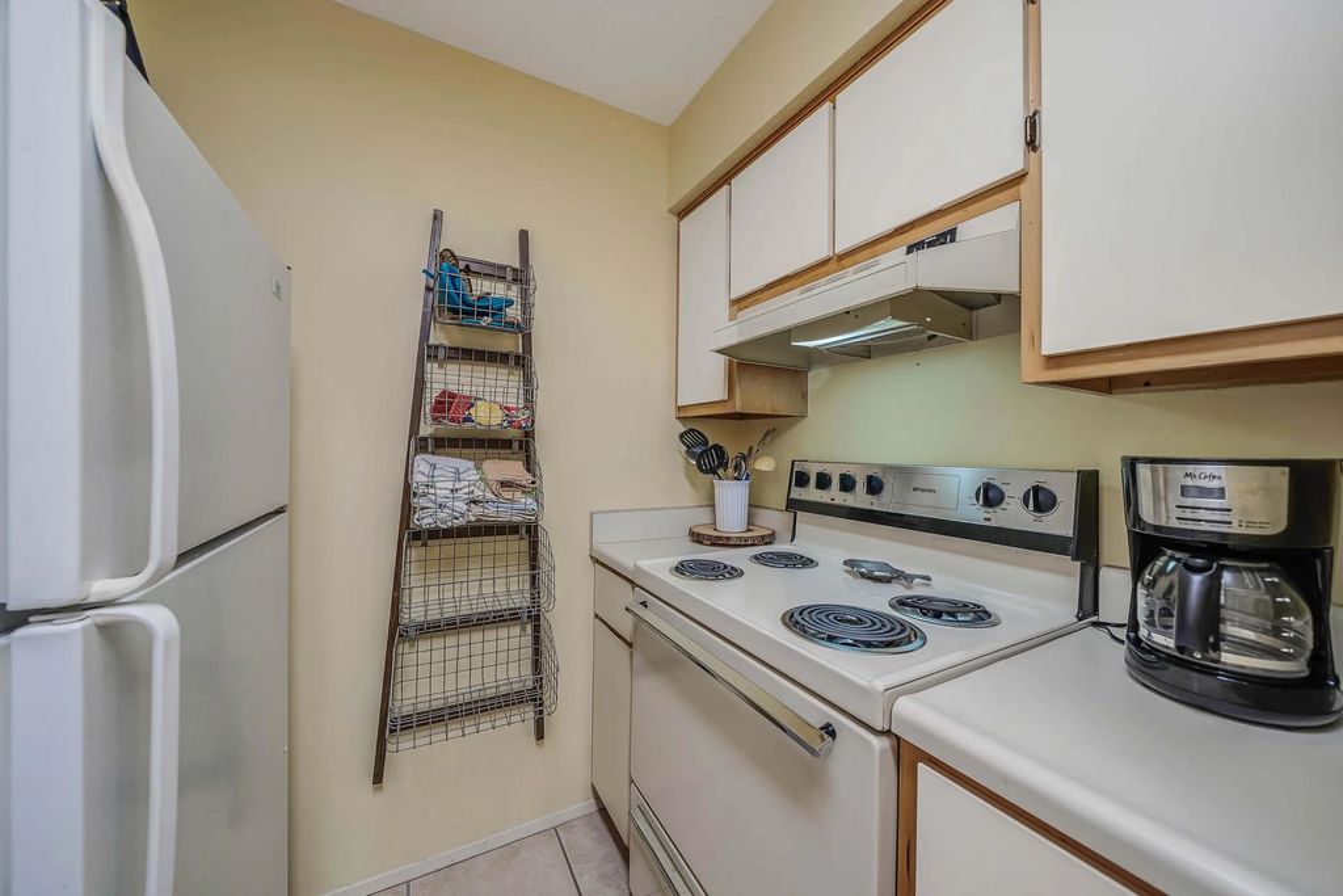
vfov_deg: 90.0
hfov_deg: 112.6
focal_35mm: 12
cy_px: 448
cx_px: 672
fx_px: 448
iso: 100
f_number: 5.6
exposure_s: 1/13
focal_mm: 12
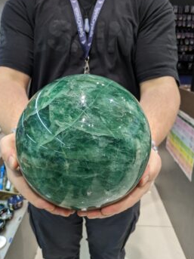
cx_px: 94
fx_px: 209
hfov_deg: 49.7
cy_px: 140
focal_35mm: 28
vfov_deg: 63.4
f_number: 1.7
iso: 308
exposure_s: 1/100
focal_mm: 4.53
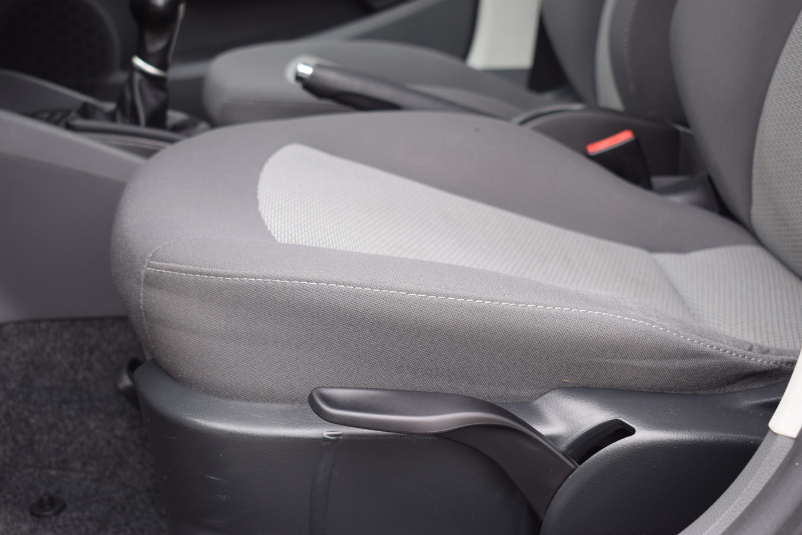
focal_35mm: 57
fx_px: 1270
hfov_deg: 35.1
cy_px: 268
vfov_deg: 23.8
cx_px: 401
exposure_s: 1/125
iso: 400
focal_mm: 38
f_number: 5.6
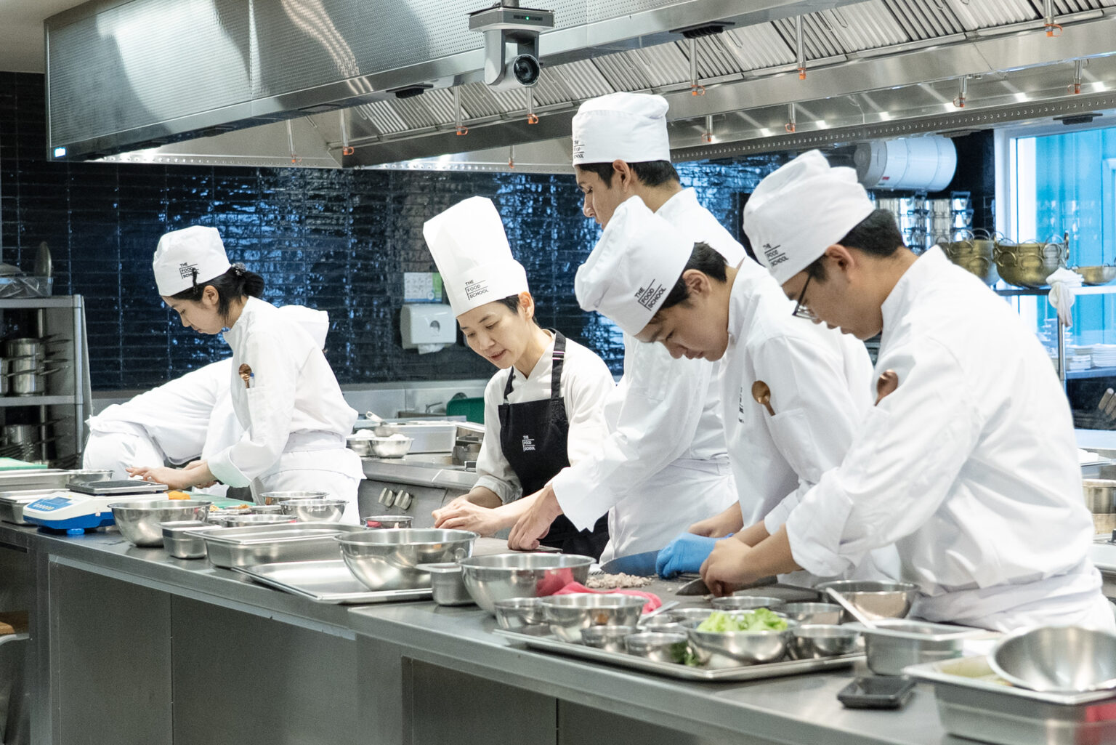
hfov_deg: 32.9
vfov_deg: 22.3
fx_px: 1891
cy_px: 372
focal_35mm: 61
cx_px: 558
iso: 1600
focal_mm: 41
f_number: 4
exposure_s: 1/160
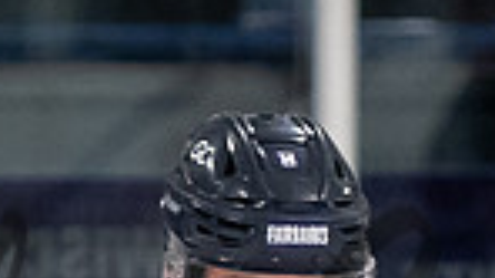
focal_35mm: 1501
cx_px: 102
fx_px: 19687
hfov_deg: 1.4
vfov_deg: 0.8
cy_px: 216
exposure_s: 1/500
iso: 800
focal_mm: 150
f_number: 3.2
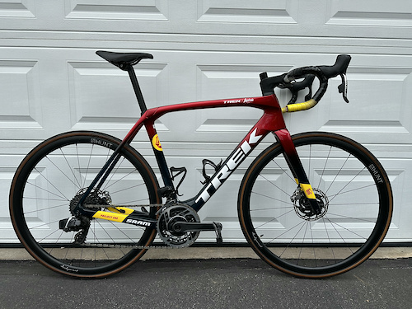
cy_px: 154
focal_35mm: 24
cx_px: 206
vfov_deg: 56.8
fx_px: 286
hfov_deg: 71.6
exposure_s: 1/864
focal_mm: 6.86
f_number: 1.78
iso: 80
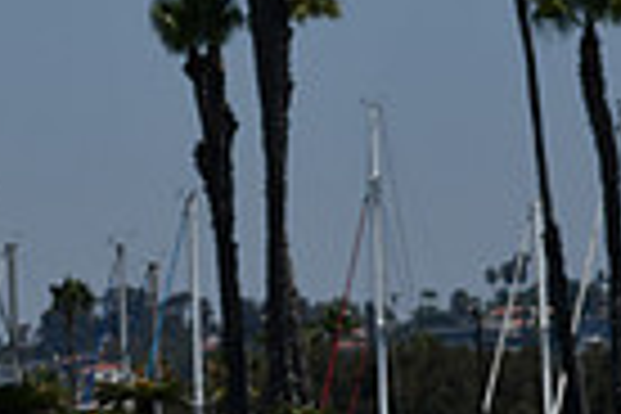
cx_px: -207
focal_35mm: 732
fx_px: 12626
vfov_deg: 1.9
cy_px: 790
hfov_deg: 2.8
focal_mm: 116
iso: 100
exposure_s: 1/640
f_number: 9
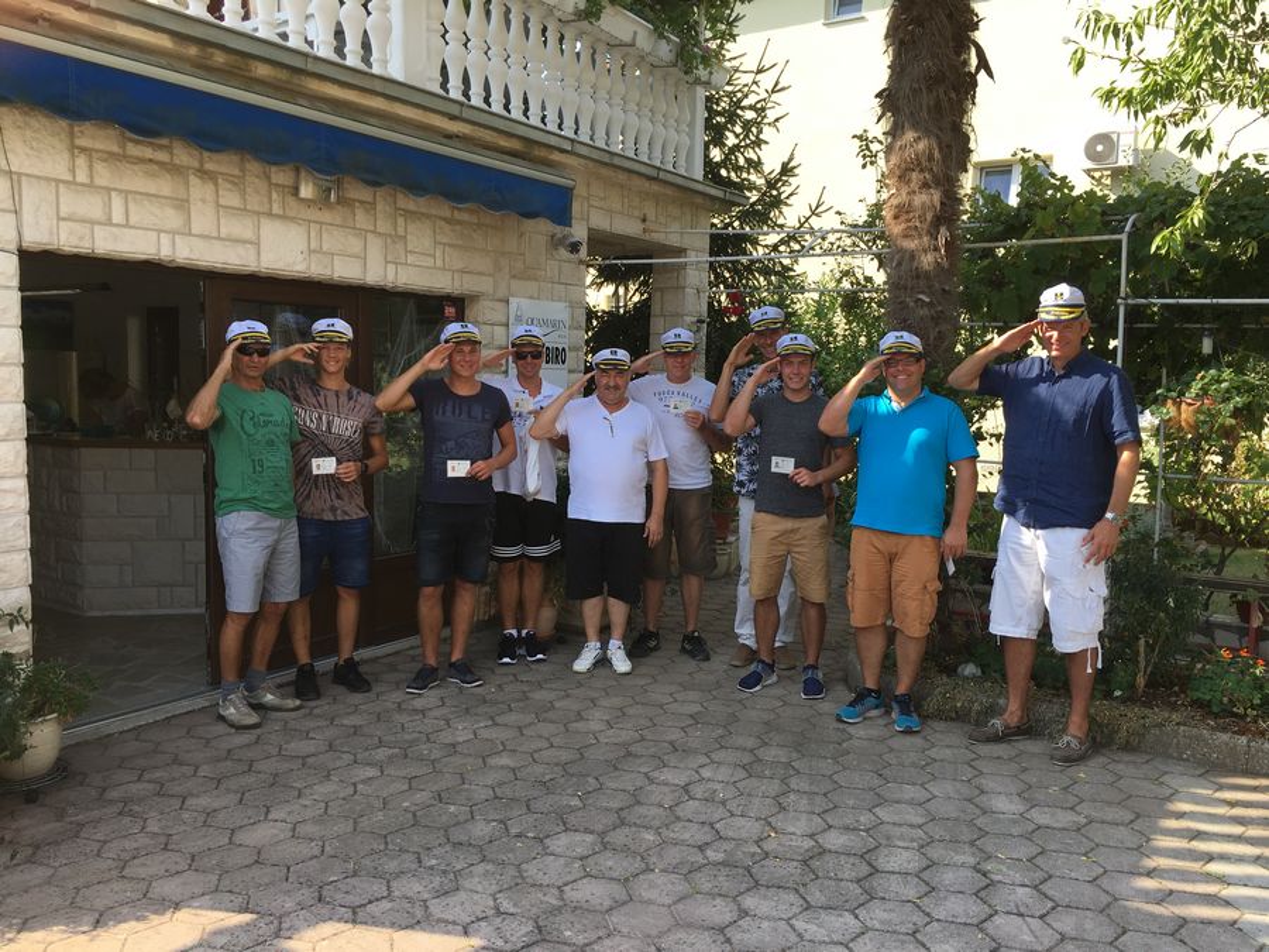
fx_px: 1063
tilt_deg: -6.0
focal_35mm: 29
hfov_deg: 61.7
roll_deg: -1.2
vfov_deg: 48.2
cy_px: 476
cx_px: 634
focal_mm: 4.15
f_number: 2.2
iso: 25
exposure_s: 1/411
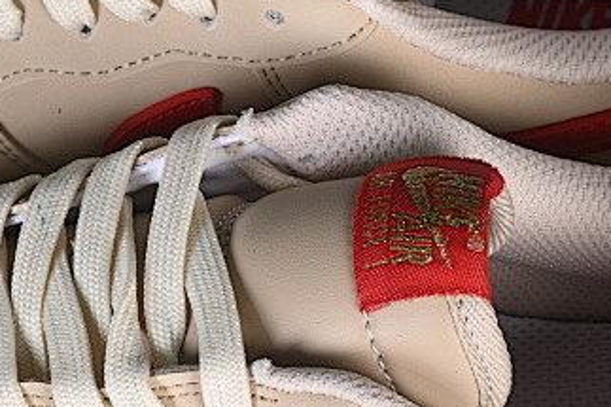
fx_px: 4258
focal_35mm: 251
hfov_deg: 8.2
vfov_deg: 5.5
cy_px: 239
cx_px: 176
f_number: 7.1
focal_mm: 50
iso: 160
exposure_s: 1/80
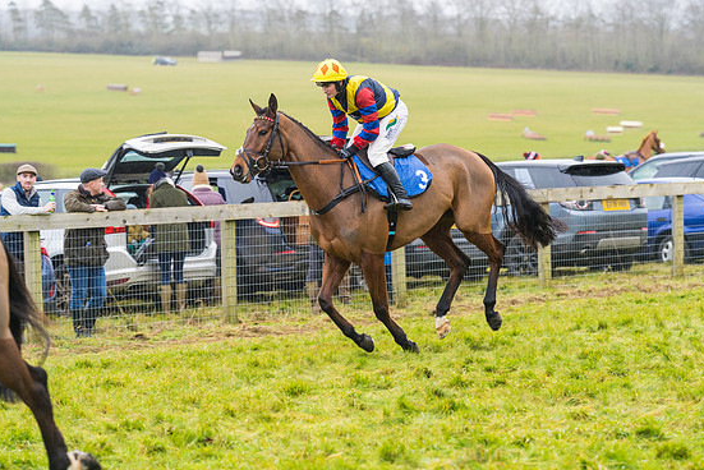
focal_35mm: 142
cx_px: 364
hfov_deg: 14.4
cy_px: 227
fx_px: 2778
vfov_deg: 9.7
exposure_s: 1/500
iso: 800
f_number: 4
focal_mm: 135
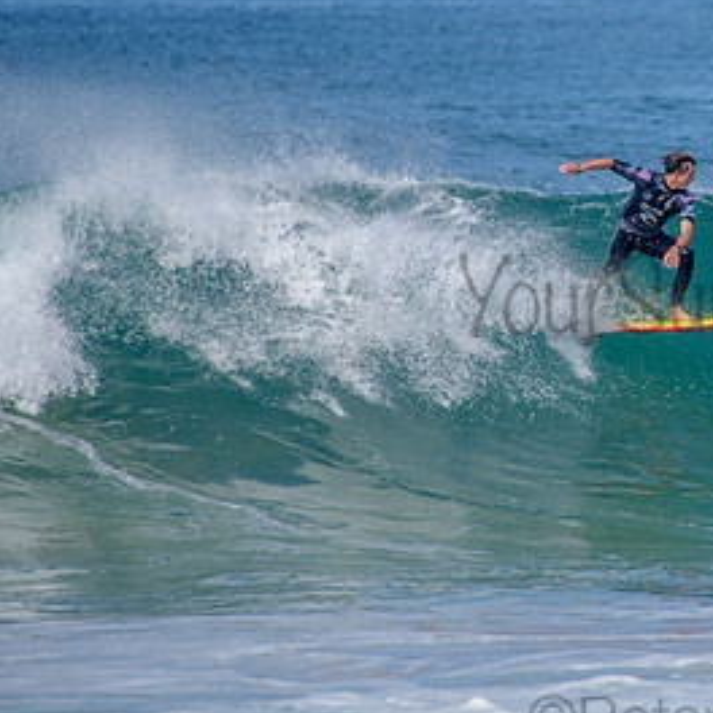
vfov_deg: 1.9
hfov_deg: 1.9
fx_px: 21789
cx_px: 737
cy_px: 271
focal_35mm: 935
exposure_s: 1/2000
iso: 160
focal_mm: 500
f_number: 5.6
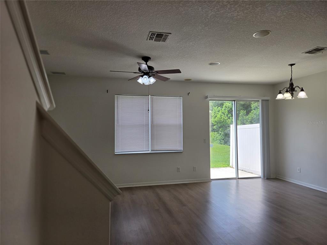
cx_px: 164
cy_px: 122
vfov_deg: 58.9
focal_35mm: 23
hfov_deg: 73.9
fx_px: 217
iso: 80
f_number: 1.8
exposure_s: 1/2346
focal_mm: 5.4
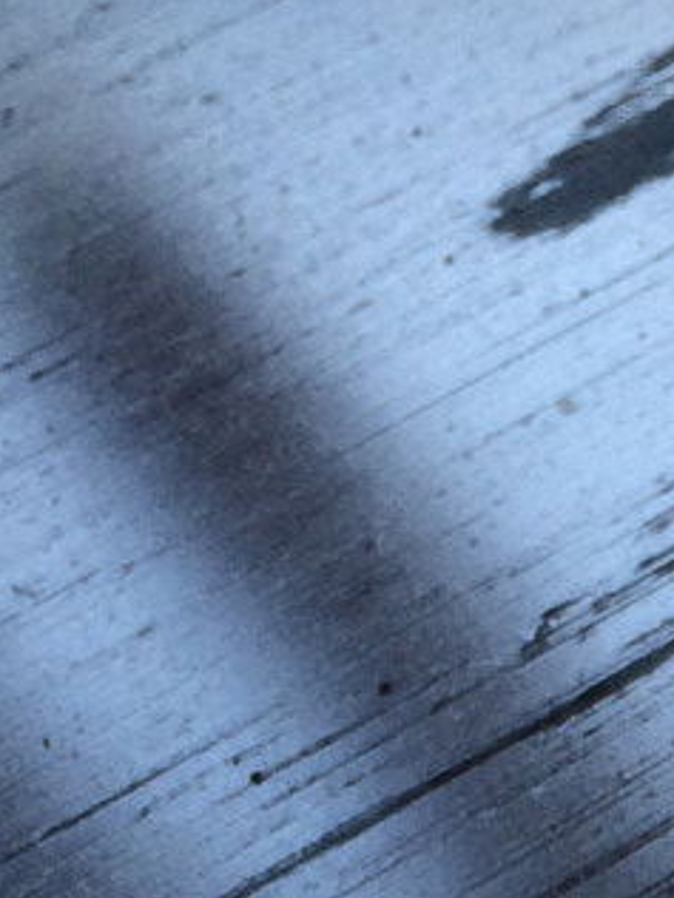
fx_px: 3816
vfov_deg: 12.3
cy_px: 1625
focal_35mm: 147
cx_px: 793
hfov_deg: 10.0
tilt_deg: -63.7
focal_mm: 4.15
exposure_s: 1/513
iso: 32
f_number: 2.2
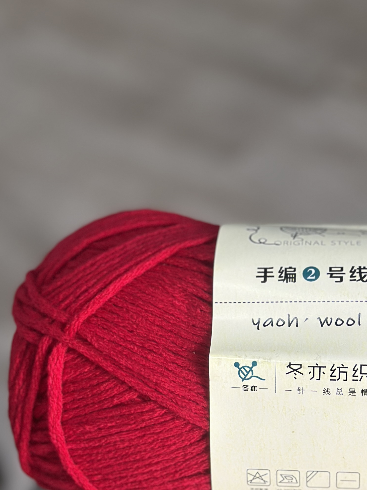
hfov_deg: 15.1
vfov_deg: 20.0
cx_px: 299
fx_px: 1371
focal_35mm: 97
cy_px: 389
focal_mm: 6.86
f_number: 1.78
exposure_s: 1/69
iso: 125
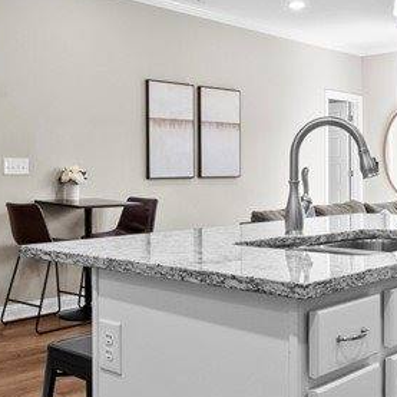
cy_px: 181
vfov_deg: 34.0
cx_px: 186
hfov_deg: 34.0
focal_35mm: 50
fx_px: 649
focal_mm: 10
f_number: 11
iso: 400
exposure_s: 1/3
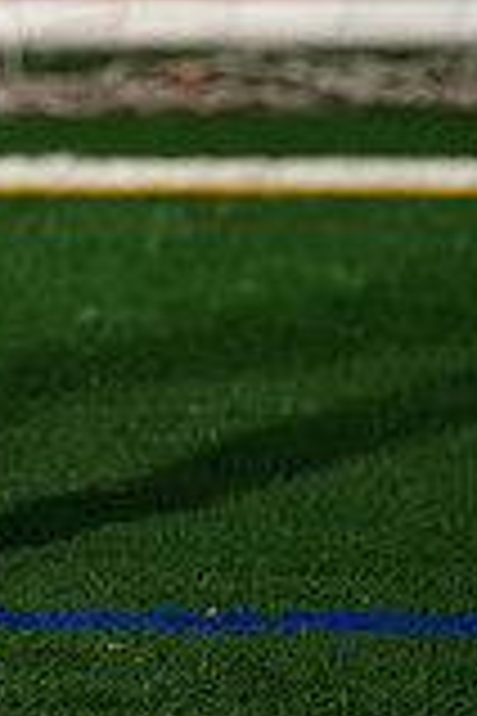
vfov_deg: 3.2
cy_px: -468
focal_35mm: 638
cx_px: -344
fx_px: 12679
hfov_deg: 2.2
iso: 250
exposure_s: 1/200
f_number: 4.5
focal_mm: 175
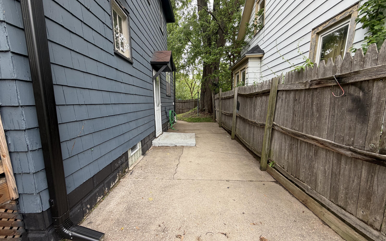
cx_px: 191
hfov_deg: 101.5
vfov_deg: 74.7
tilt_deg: -9.9
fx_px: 158
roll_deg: +0.9
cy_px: 130
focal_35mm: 15
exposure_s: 1/121
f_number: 2.2
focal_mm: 2.22
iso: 50
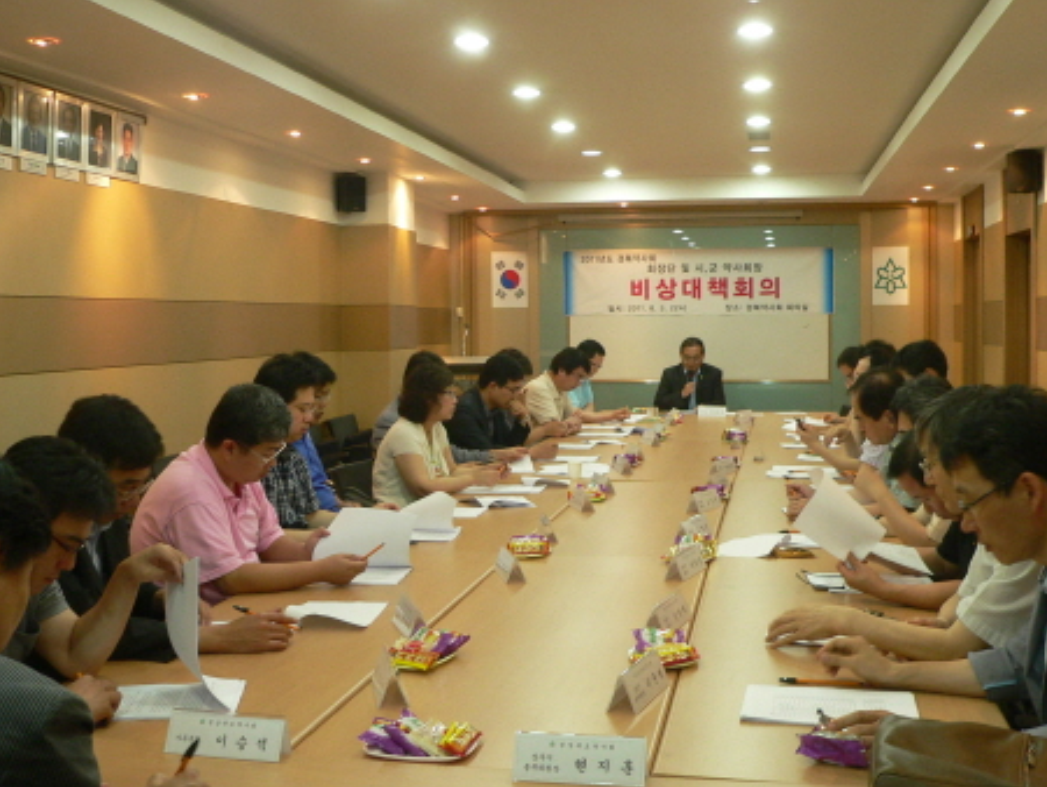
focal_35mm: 40
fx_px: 1210
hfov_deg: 46.8
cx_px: 540
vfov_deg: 36.0
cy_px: 395
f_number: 2.8
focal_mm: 6
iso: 200
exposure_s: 1/20
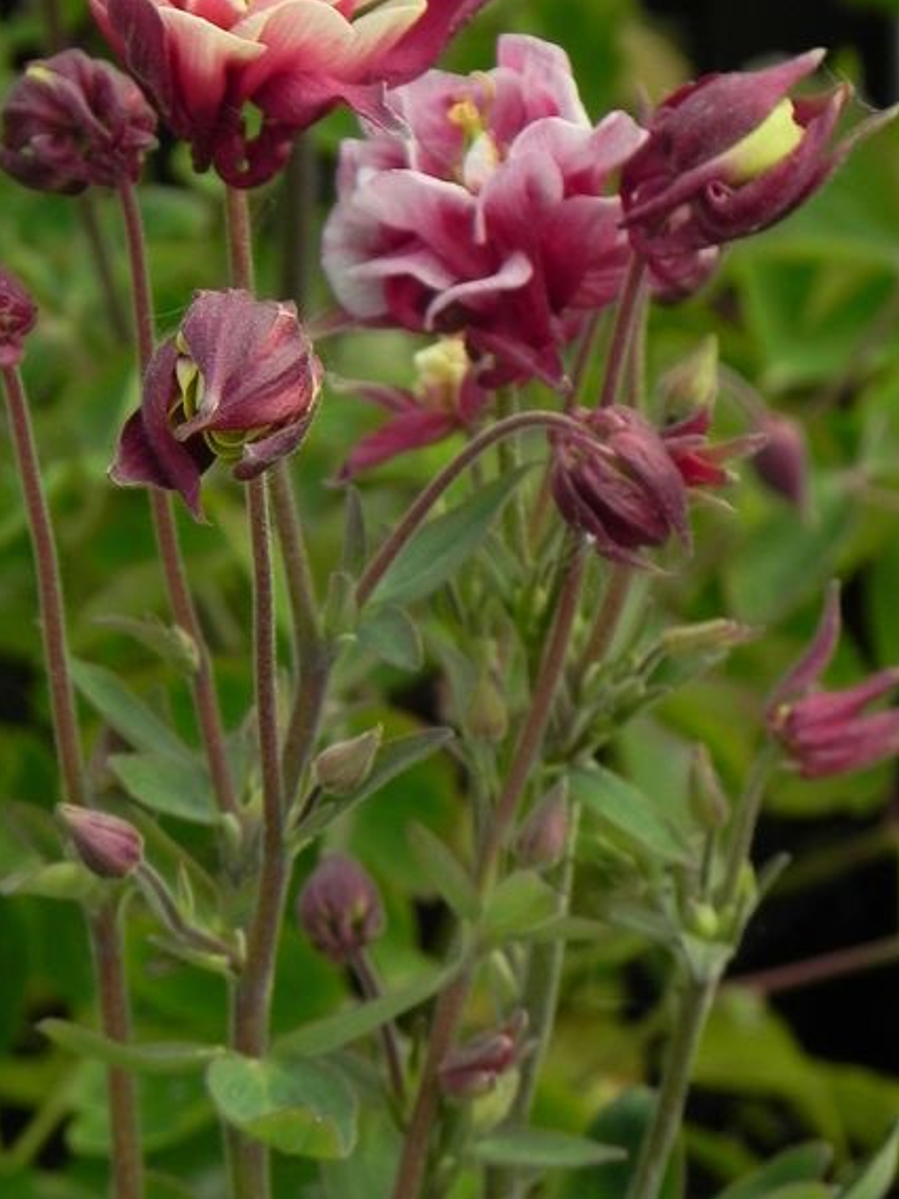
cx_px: 351
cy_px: 490
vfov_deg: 8.7
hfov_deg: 6.5
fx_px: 7895
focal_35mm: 228
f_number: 5
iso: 160
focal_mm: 28.8
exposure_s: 1/400
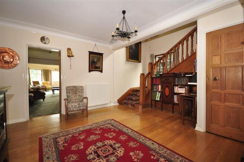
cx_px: 122
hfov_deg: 100.4
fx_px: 102
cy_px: 81
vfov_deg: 77.2
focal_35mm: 15
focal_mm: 10
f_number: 4
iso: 200
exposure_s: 1/3
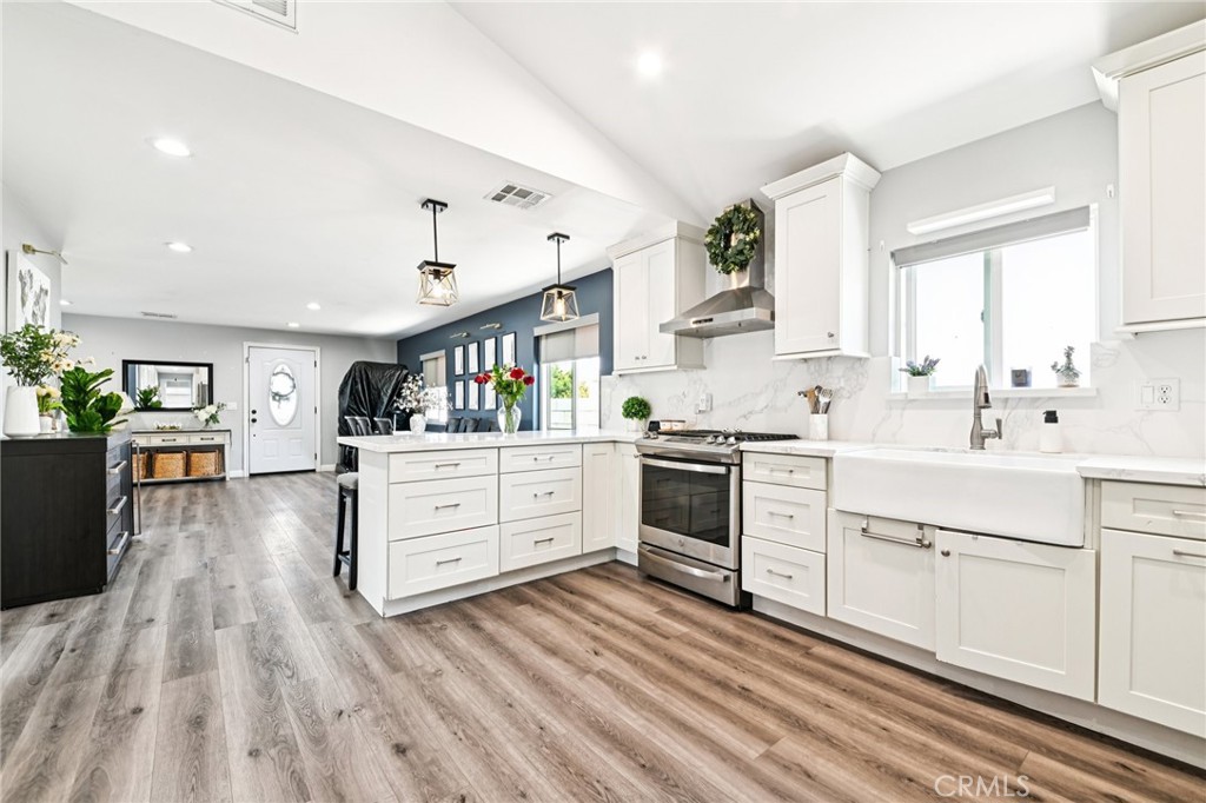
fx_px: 469
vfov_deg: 81.2
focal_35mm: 14
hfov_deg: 104.3
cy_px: 402
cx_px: 603
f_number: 8
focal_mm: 14
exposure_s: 1/5
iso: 250
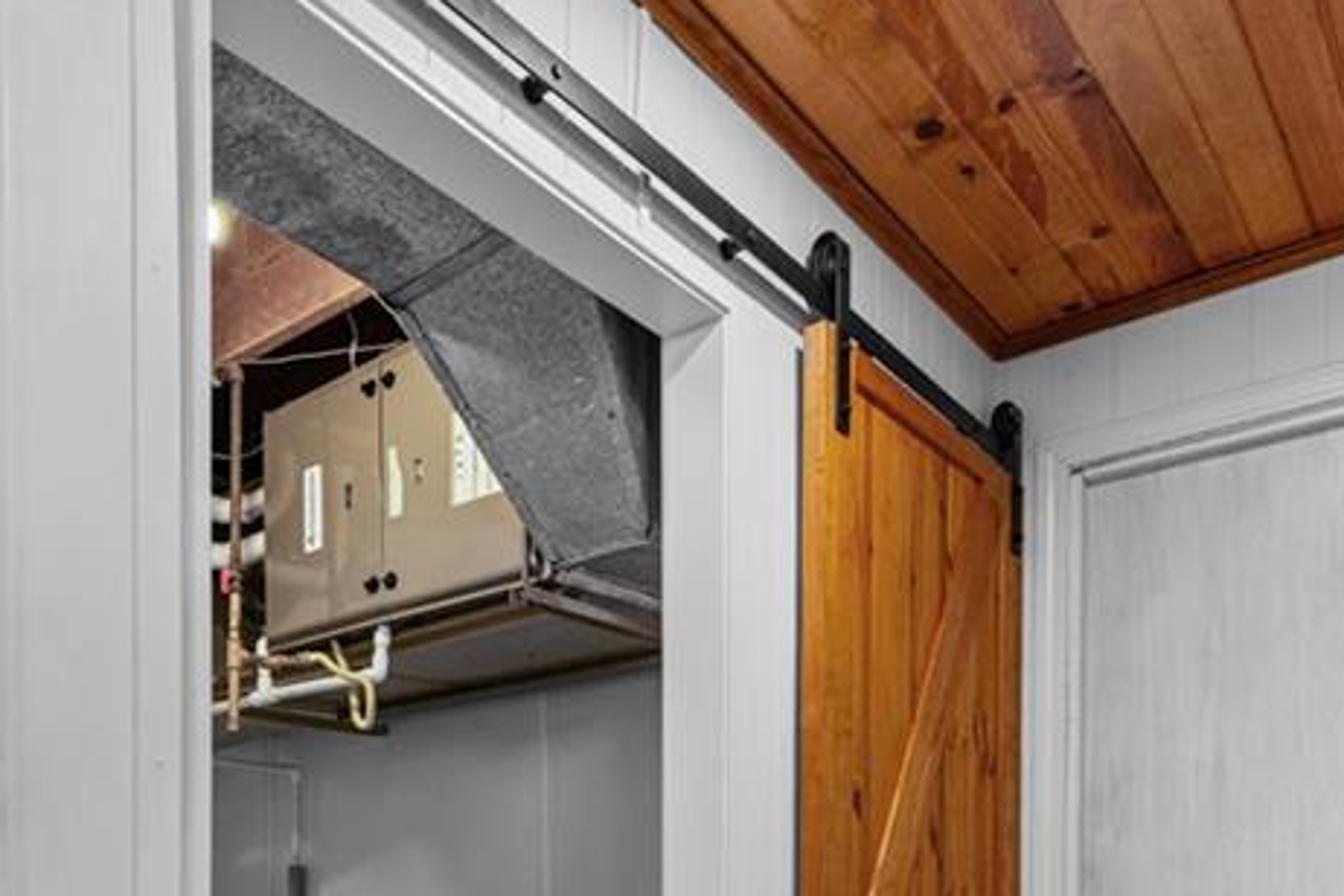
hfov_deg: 59.5
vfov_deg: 37.5
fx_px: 1157
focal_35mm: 31
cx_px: 500
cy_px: 909
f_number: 6.3
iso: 500
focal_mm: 14
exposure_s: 1/20
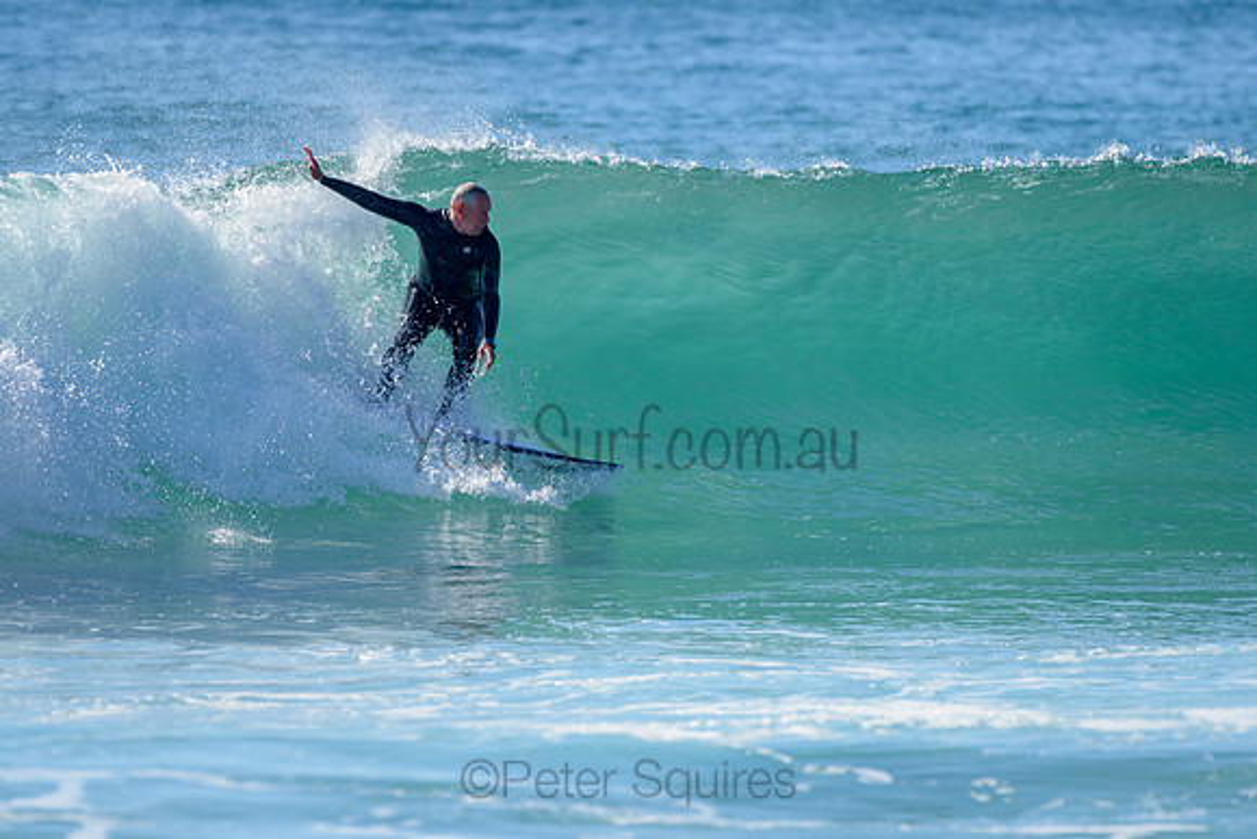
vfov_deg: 2.2
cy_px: 432
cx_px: 487
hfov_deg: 3.4
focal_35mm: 613
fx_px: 21402
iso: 200
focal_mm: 500
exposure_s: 1/2000
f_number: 5.6
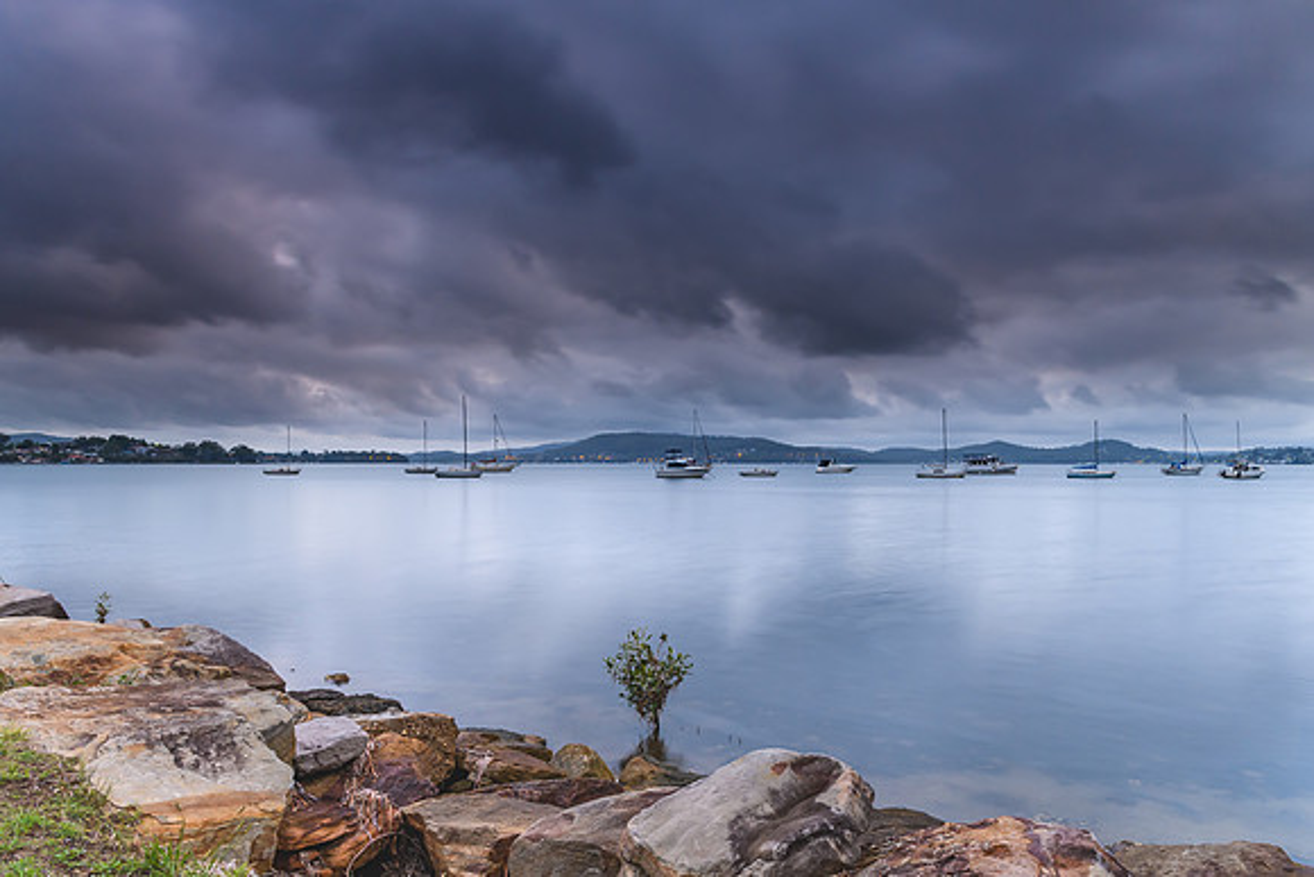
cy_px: 438
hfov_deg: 72.0
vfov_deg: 51.7
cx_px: 657
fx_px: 904
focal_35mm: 25
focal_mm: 16
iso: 400
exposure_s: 3
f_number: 8
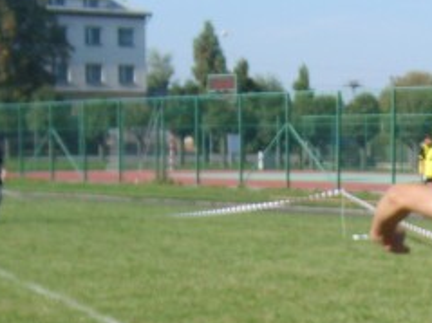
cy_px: 397
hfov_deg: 16.6
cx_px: 396
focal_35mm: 117
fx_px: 1459
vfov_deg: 12.3
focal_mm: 5.8
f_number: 2.8
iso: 50
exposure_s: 1/1000
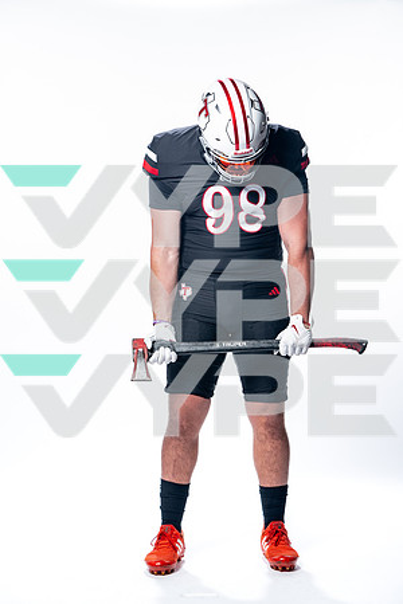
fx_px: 1478
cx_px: 202
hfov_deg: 15.5
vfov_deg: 23.1
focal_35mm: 88
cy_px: 302
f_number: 5.6
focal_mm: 88
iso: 100
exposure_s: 1/250
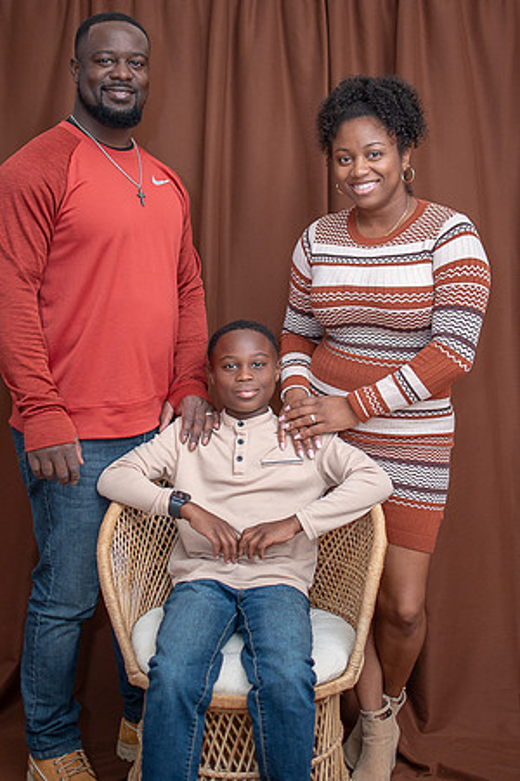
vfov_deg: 38.2
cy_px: 390
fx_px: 1127
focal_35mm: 52
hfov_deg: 26.0
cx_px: 260
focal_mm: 35
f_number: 2
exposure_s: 1/160
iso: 800
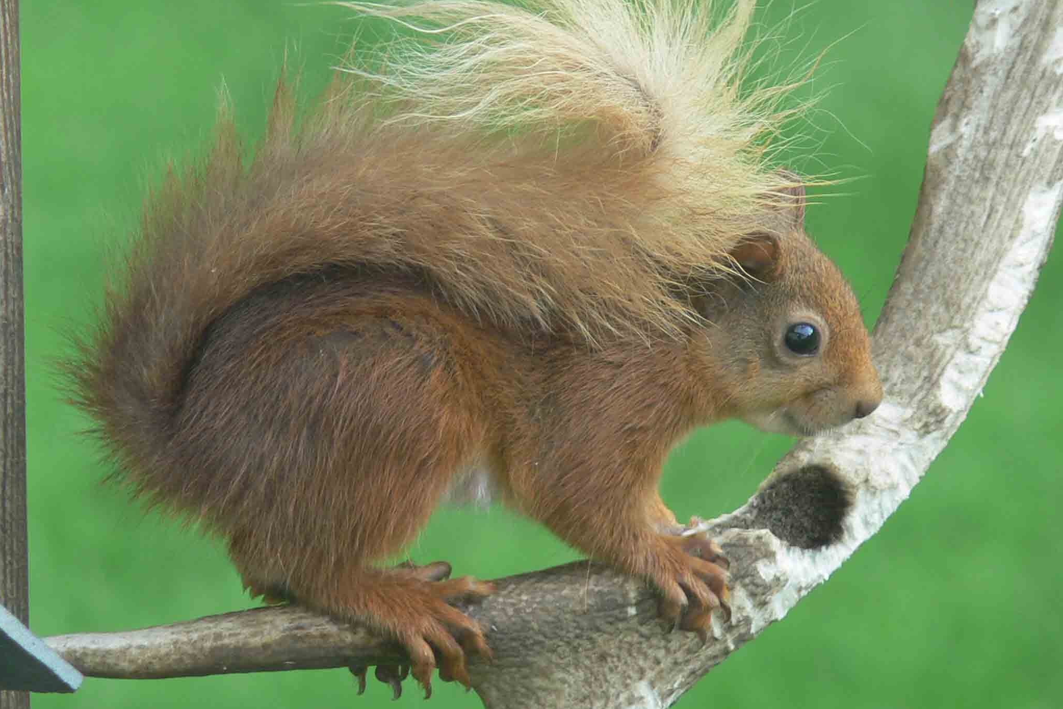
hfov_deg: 3.2
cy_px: 332
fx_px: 18957
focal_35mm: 642
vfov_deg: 2.1
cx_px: 531
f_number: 3.7
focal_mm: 81.8
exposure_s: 1/40
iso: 80
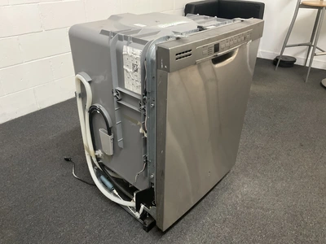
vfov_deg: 48.2
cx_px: 163
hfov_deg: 61.7
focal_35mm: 29
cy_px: 122
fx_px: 273
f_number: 1.8
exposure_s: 1/40
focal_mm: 3
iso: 320
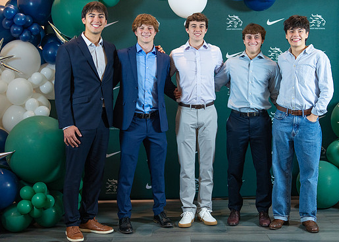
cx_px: 181
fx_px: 578
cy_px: 111
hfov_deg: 32.7
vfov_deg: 23.7
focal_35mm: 60
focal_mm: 50
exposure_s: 1/320
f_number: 1.2
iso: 800
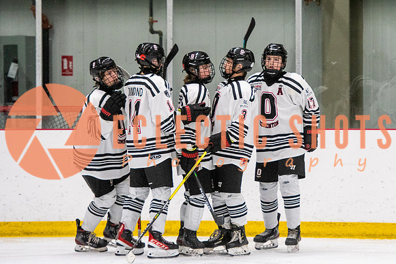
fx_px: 3055
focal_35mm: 278
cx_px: 262
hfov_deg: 7.4
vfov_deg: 5.0
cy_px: 89
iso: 1600
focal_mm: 140
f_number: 2.8
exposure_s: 1/640
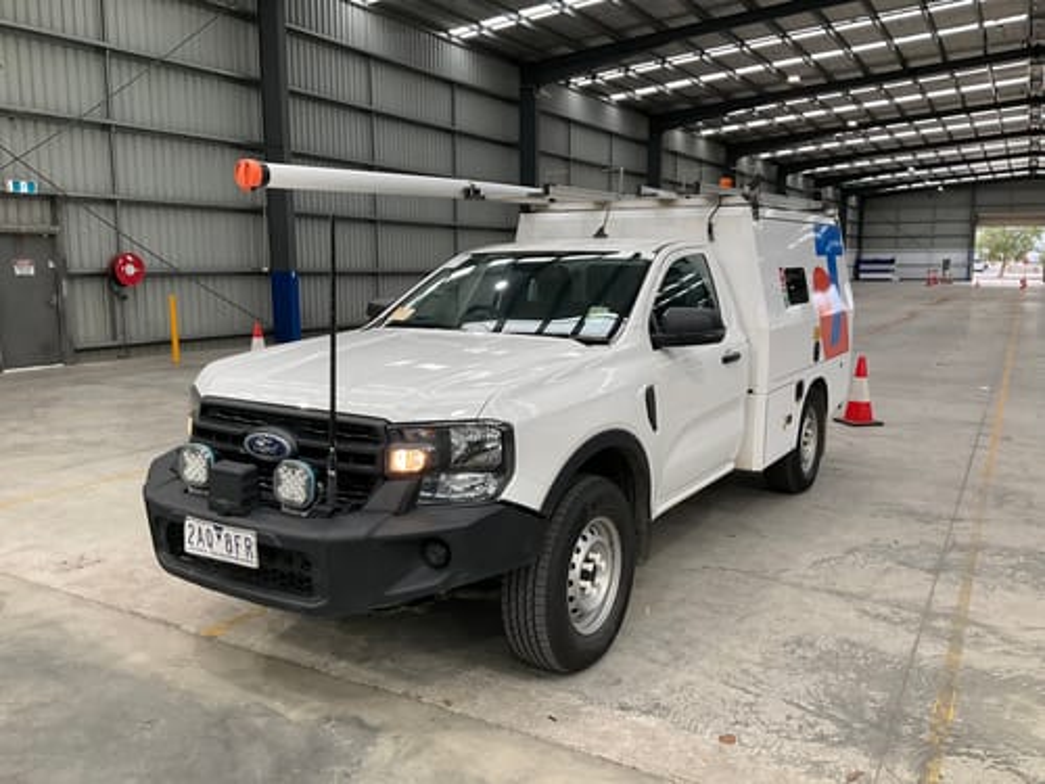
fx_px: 875
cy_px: 392
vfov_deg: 48.2
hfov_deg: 61.7
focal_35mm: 29
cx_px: 522
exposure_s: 1/100
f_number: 1.8
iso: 50
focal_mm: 3
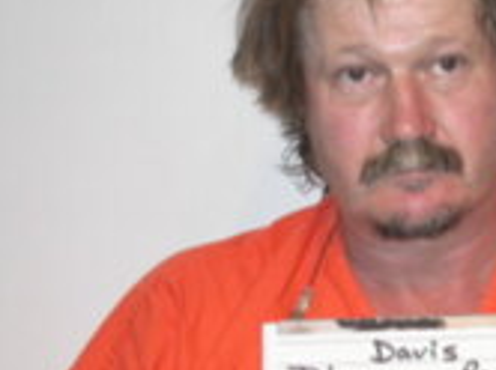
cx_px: 414
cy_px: 216
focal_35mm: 125
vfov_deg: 11.8
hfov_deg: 15.7
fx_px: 1788
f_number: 3.1
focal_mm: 12.6
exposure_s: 1/60.3
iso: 100
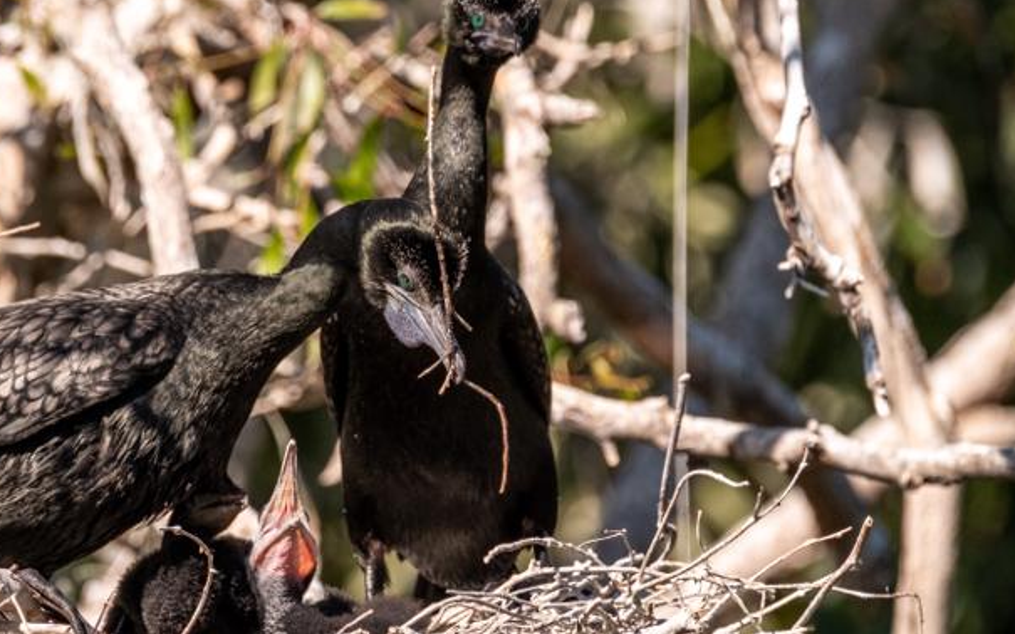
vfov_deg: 1.4
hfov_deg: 2.2
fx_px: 26830
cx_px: 431
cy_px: 206
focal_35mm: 970
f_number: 7.1
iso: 640
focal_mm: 400
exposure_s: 1/1000
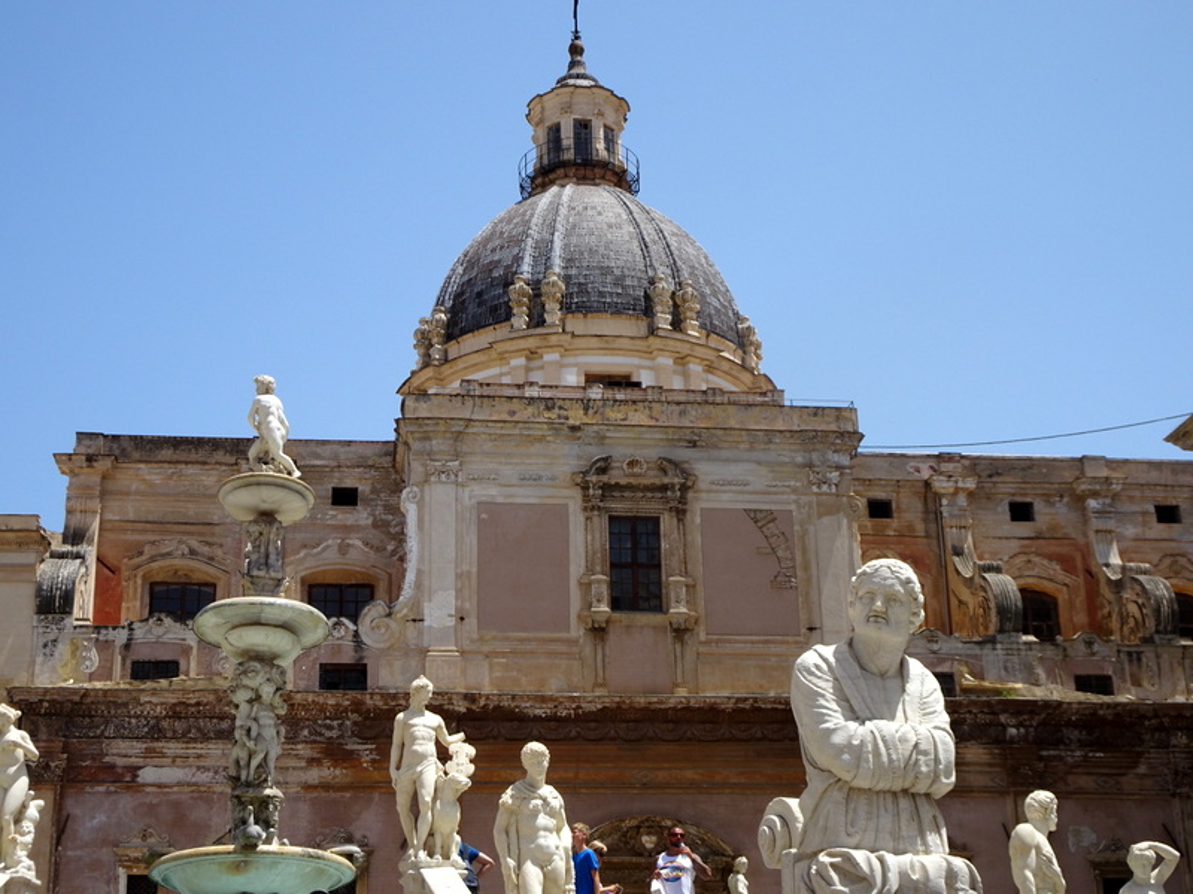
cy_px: 447
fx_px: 1861
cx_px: 596
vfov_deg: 27.0
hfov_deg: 35.5
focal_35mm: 54
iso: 80
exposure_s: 1/640
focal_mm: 9.18
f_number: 4.5
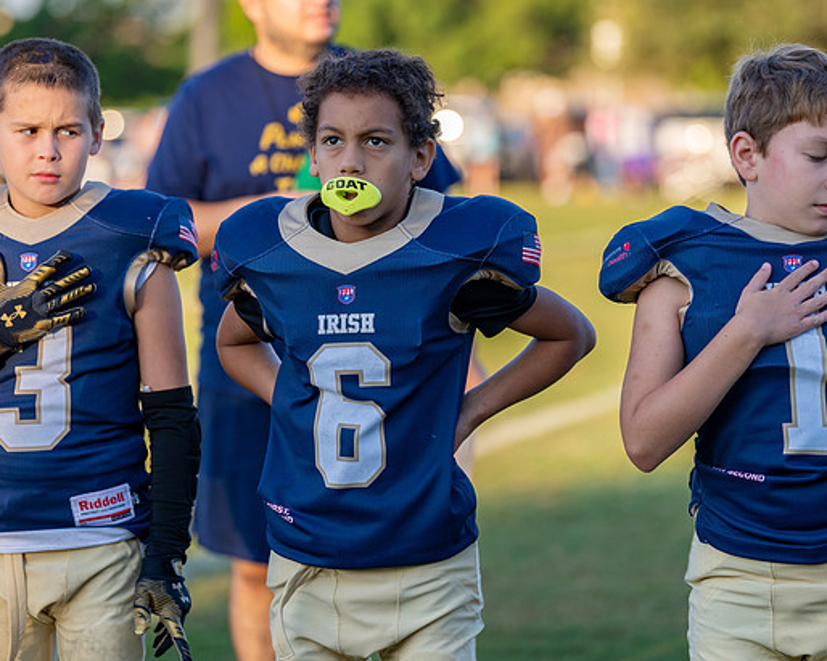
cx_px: 398
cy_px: 296
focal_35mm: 156
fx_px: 3818
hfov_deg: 12.4
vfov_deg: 9.9
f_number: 2.8
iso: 250
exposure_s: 1/1250
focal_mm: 123
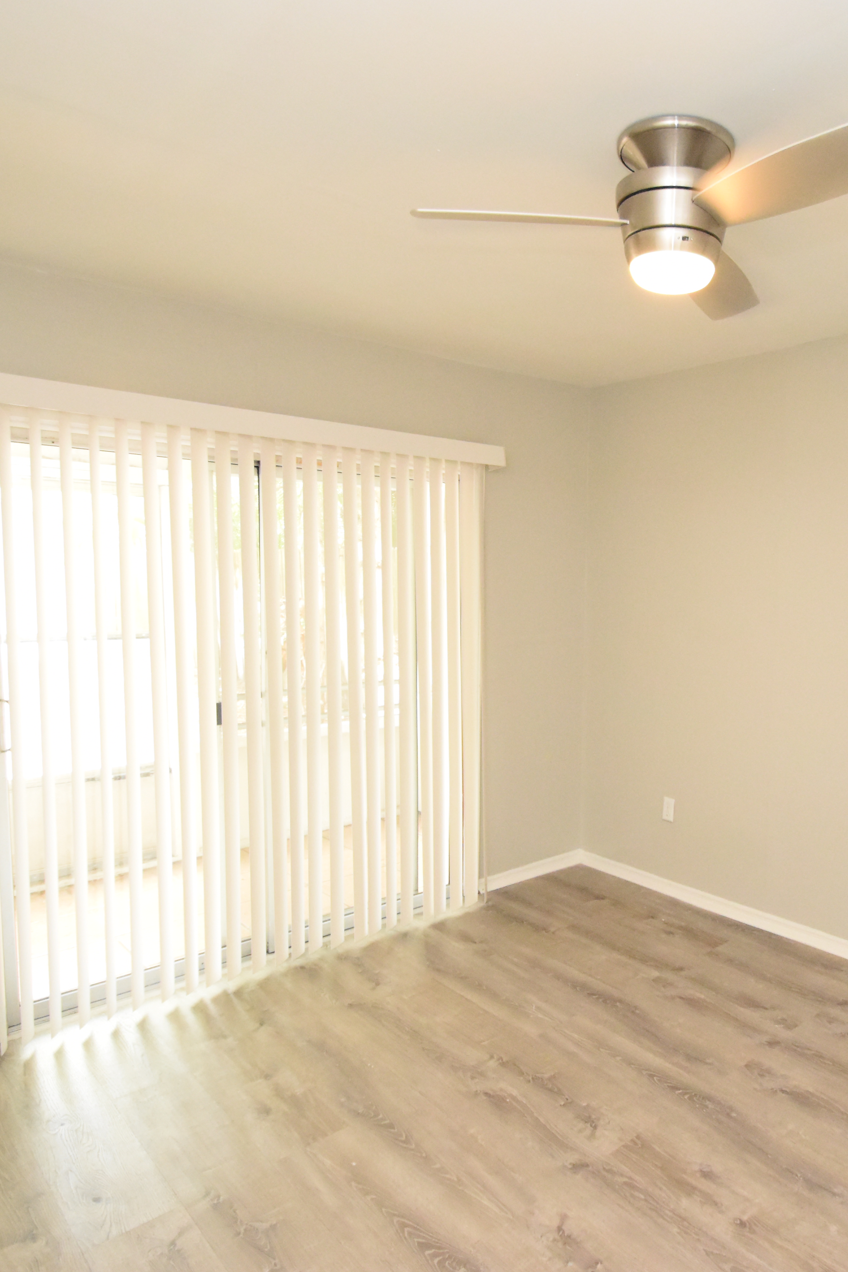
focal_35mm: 23
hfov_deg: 52.5
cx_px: 644
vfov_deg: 76.1
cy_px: 642
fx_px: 813
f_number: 3.5
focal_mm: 10
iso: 4500
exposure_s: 1/60
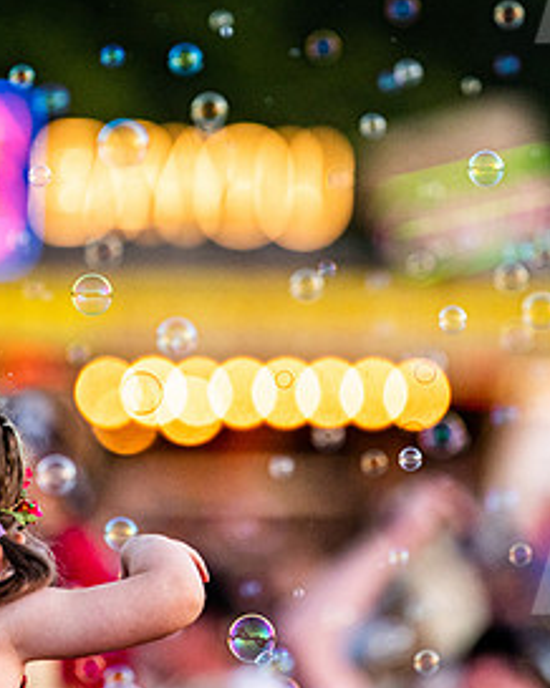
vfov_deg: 4.2
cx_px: 270
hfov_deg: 3.4
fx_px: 9391
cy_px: 346
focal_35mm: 461
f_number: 2.8
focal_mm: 190
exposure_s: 1/1000
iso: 800
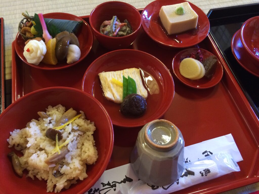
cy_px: 97
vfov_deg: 48.2
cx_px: 130
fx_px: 217
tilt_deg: -59.9
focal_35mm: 29
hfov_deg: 61.7
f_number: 2.2
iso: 250
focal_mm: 4.15
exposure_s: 1/30
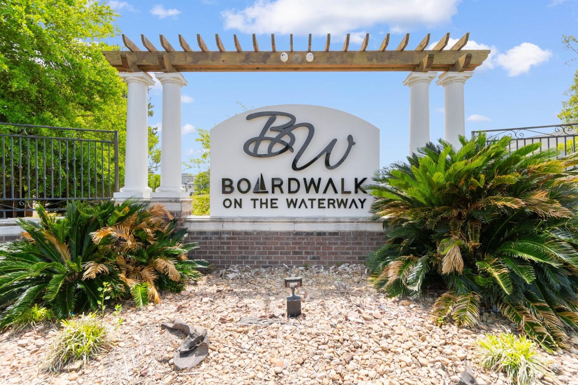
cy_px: 192
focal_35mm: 18
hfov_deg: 90.0
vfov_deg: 67.4
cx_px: 289
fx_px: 289
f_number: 5.6
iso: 100
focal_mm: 12
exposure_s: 1/125
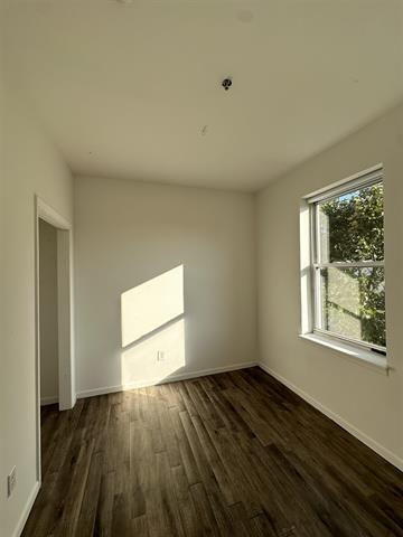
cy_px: 268
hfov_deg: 85.7
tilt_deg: +0.4
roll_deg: +0.5
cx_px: 202
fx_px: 217
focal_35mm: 14
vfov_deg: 102.1
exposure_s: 1/686
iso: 40
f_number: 2.2
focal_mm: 2.22
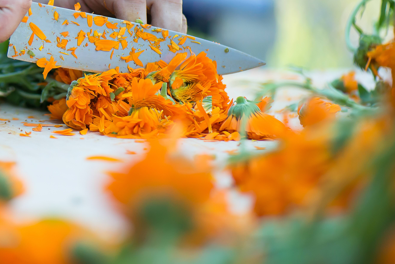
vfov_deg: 6.5
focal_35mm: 211
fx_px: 2316
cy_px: 19
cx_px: 35
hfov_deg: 9.7
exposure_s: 1/1250
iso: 1000
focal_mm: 105
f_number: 3.2
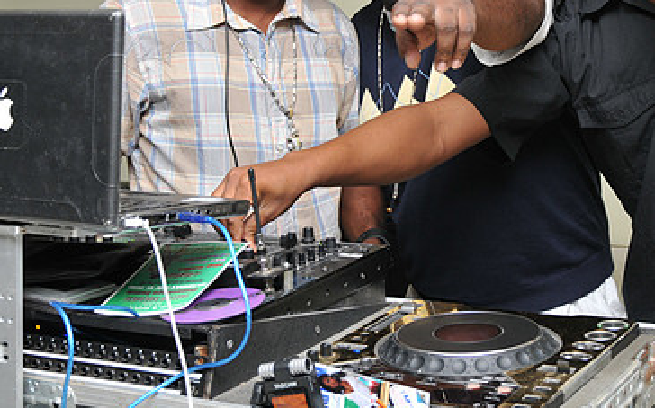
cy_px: 82
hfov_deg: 28.1
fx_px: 1302
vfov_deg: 17.7
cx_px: 419
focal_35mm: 73
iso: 320
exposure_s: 1/30
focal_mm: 30
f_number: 5.6
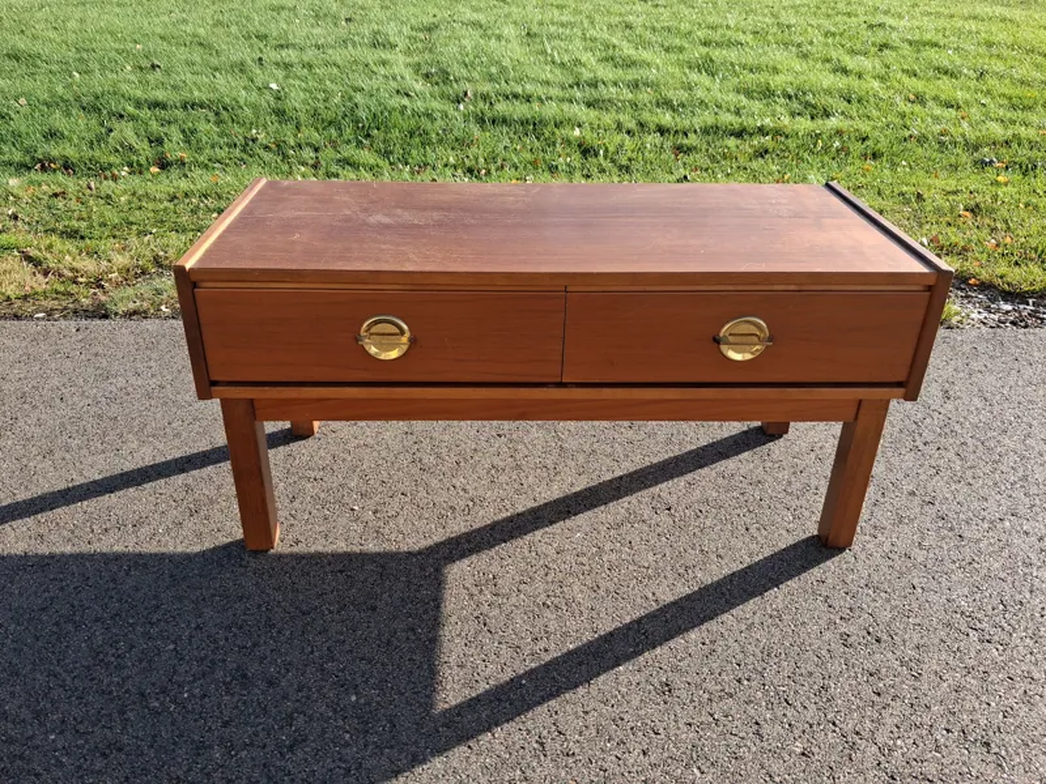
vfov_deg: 51.4
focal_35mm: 27
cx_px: 523
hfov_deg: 65.3
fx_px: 816
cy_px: 392
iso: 25
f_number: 1.8
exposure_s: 1/139
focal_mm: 4
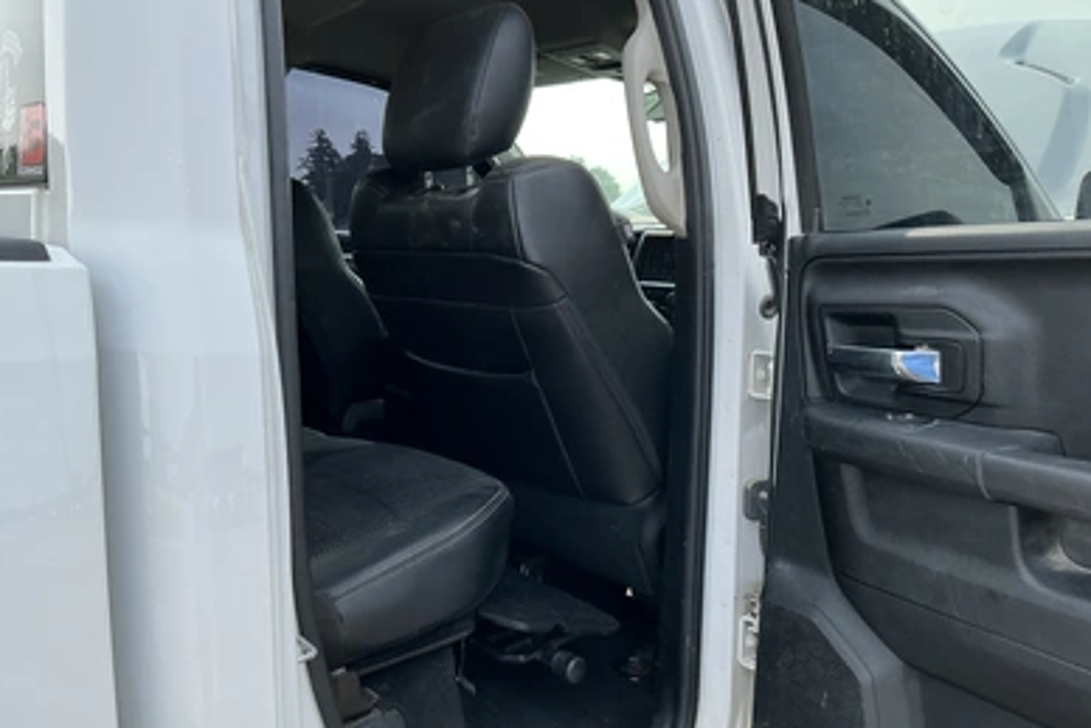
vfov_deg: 43.6
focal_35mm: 30
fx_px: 909
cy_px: 379
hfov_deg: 61.9
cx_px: 543
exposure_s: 1/406
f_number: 1.8
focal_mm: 3
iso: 25
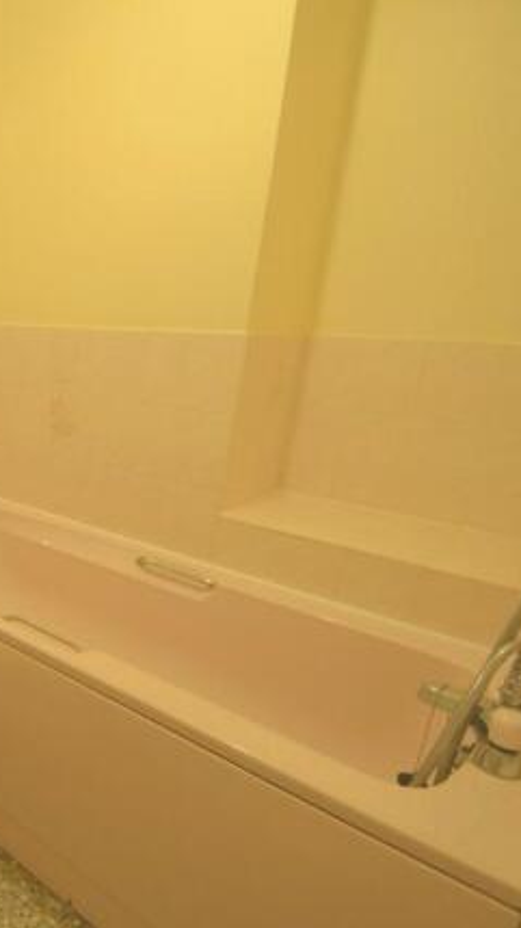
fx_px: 590
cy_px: 468
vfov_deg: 76.3
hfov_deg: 39.2
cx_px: -51
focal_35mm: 24
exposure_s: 1/60
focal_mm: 10
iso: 720
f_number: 3.5
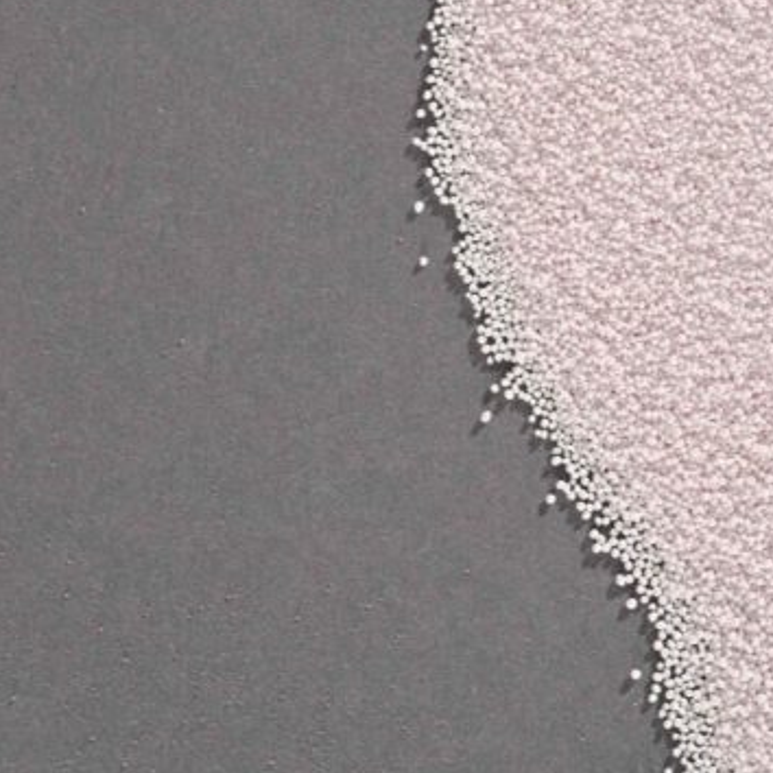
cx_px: 253
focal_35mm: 492
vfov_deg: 3.6
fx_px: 12430
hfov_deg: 3.6
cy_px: -63
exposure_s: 1/160
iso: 250
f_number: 8
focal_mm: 200
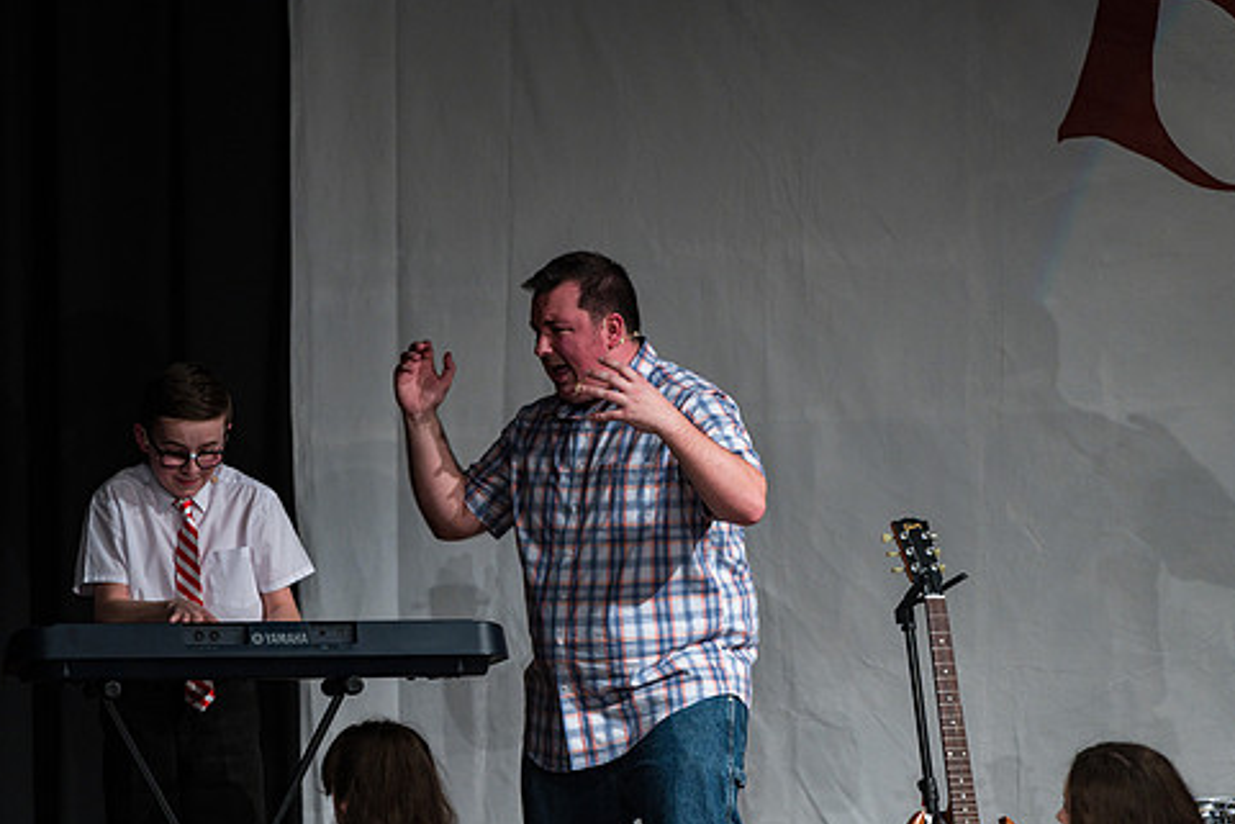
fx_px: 8270
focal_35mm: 241
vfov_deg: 5.7
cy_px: 489
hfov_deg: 8.5
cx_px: 519
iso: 1250
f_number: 4
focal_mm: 200
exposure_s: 1/250
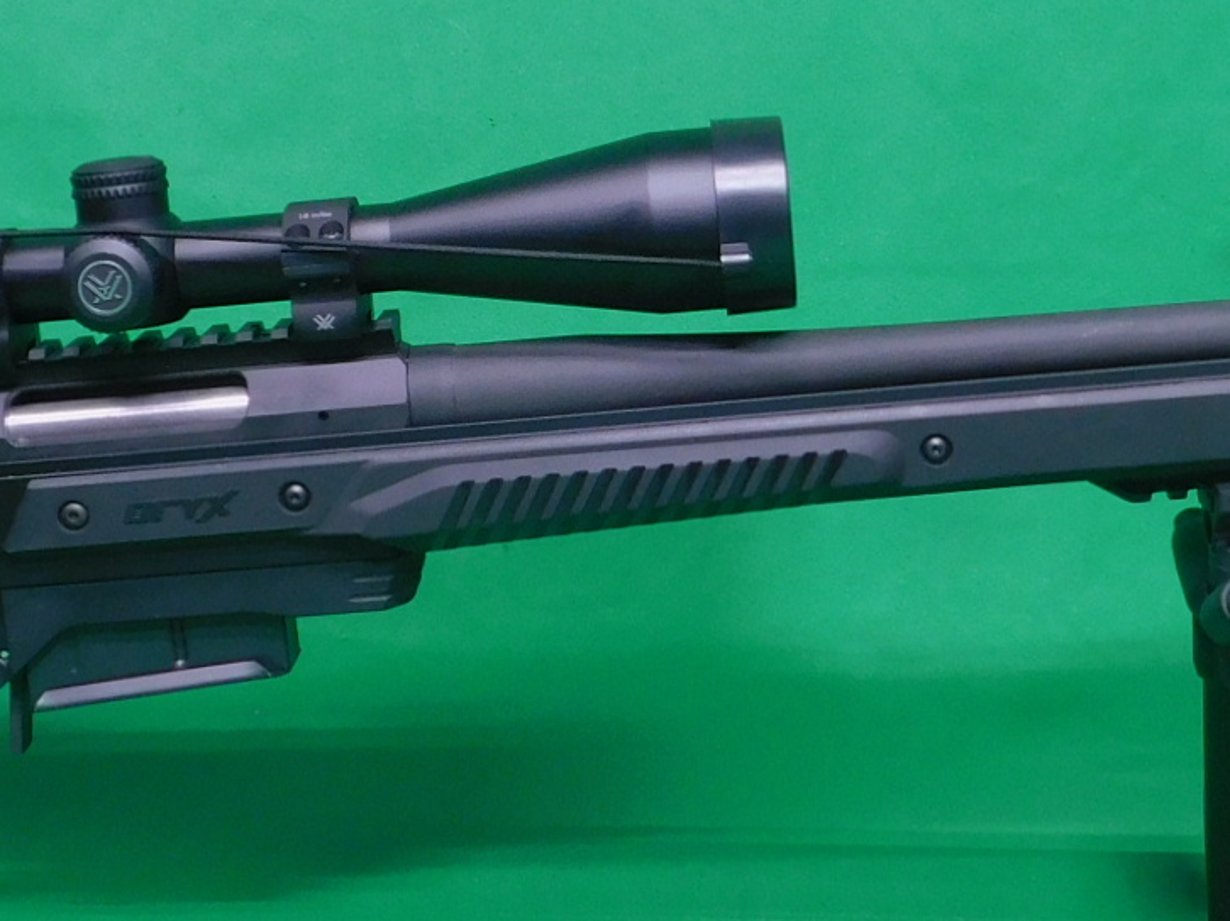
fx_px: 2558
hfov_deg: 27.0
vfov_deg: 20.4
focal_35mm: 72
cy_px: 298
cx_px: 529
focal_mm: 4
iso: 140
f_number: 3
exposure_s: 1/30
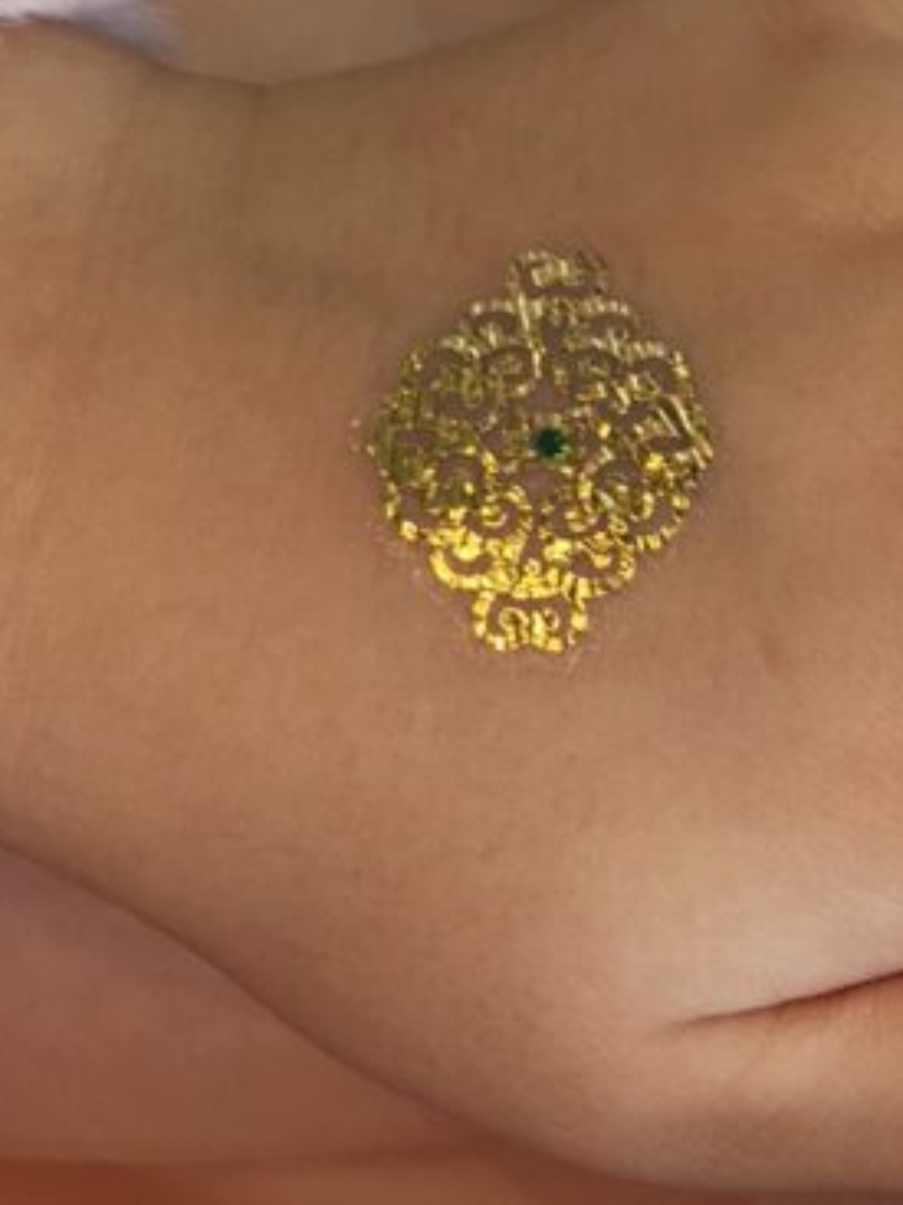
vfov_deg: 23.4
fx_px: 2819
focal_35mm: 81
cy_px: 1126
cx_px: 1185
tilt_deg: -84.3
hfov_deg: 17.1
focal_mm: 4.15
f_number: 2.2
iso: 32
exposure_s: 1/50
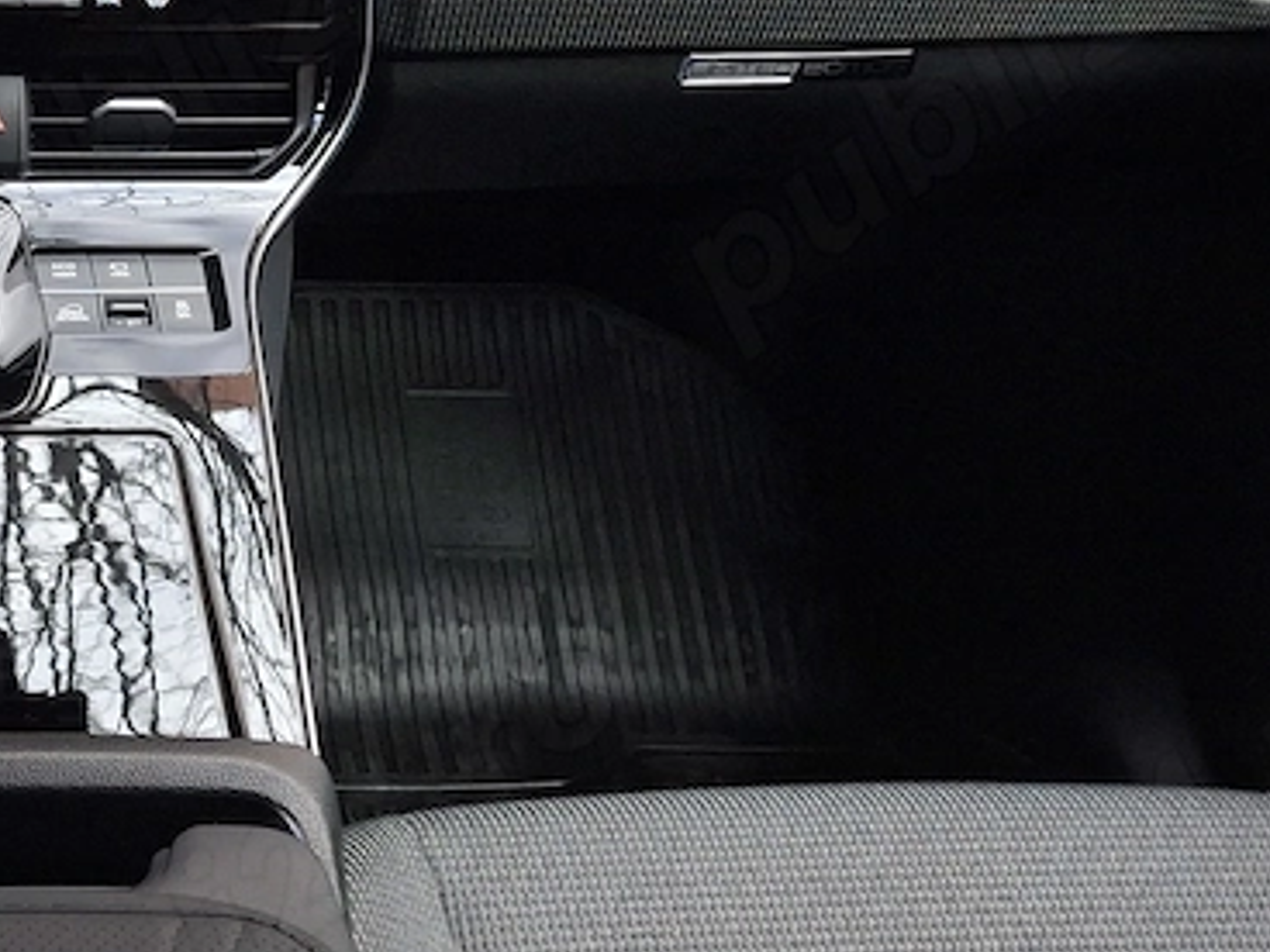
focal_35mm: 68
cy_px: 103
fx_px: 2495
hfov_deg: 26.2
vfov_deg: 21.2
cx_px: -159
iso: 80
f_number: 1.8
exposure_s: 1/100
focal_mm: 4.69
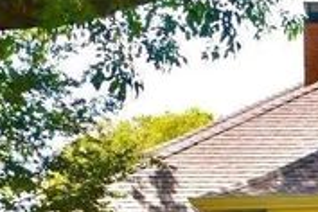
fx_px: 1378
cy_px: 454
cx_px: 429
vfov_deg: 8.3
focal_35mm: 156
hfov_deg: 12.7
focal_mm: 18
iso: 100
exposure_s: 1/200
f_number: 3.5
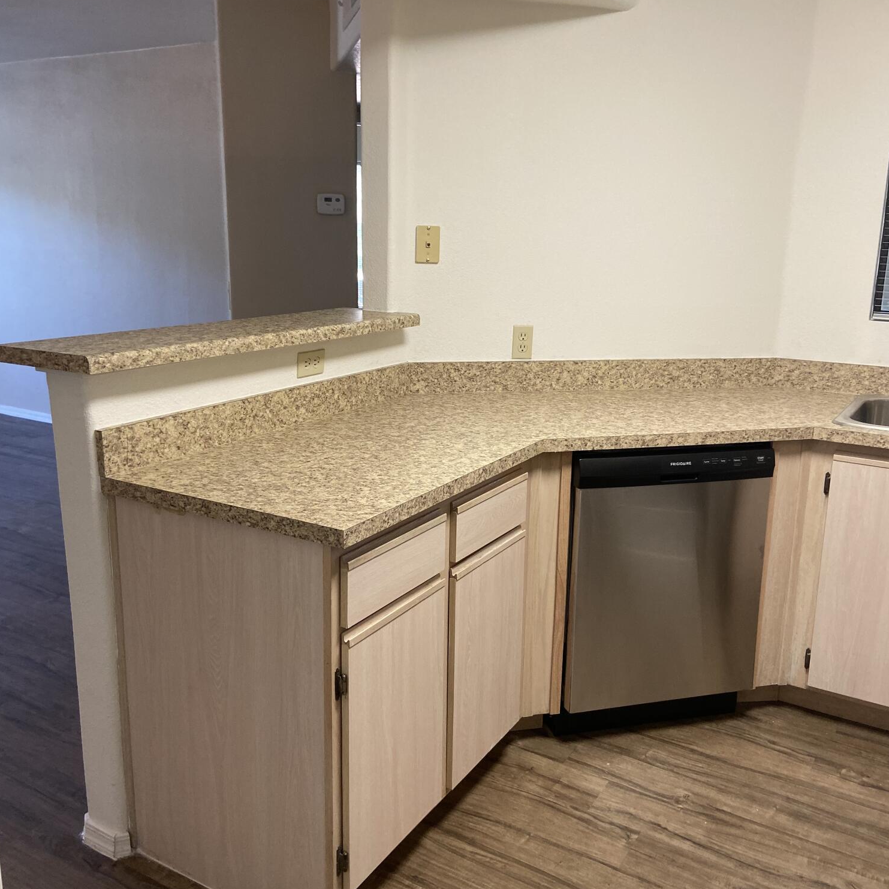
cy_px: 427
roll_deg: +0.0
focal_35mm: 31
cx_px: 446
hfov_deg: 52.5
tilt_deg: -10.2
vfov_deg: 52.5
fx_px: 901
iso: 125
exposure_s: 1/60
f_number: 1.8
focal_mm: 4.25
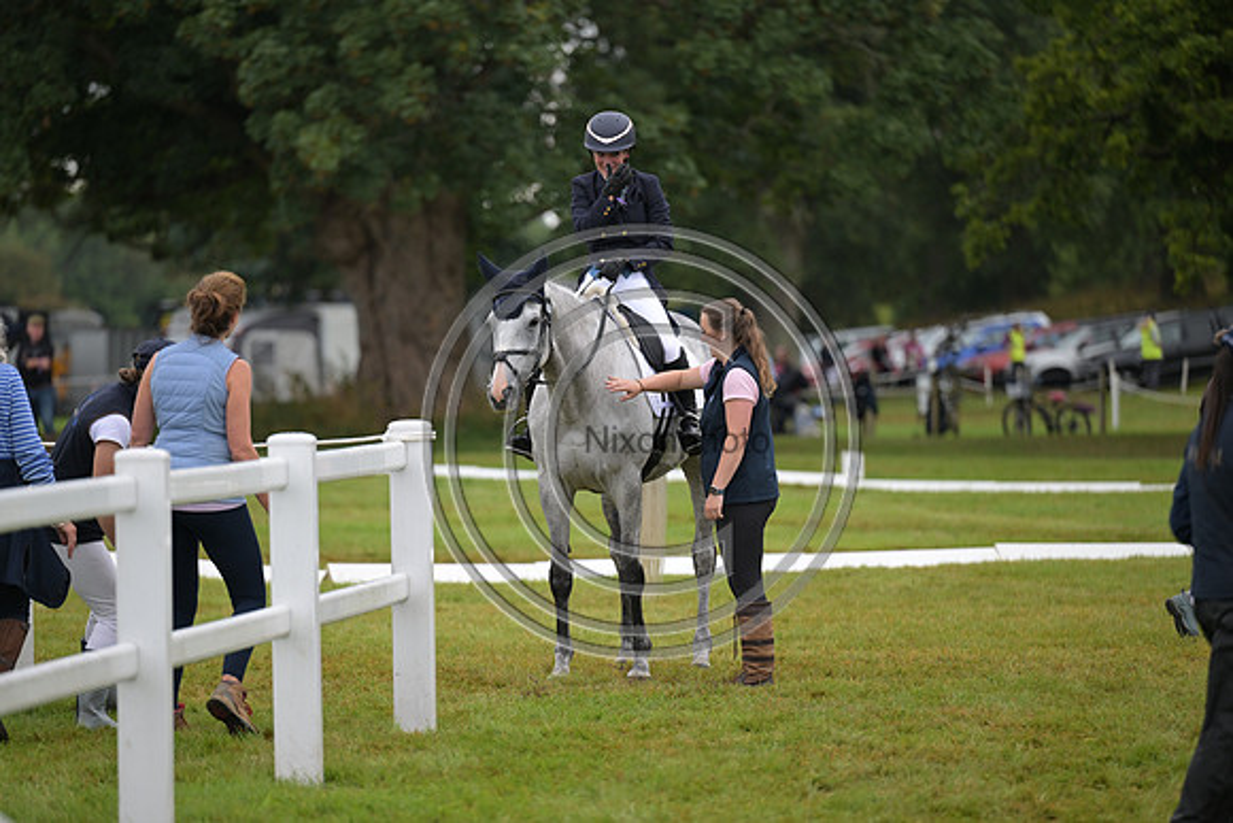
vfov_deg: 6.9
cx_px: 616
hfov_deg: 10.3
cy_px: 412
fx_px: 6851
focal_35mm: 200
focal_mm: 200
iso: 560
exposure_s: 1/1250
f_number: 3.2
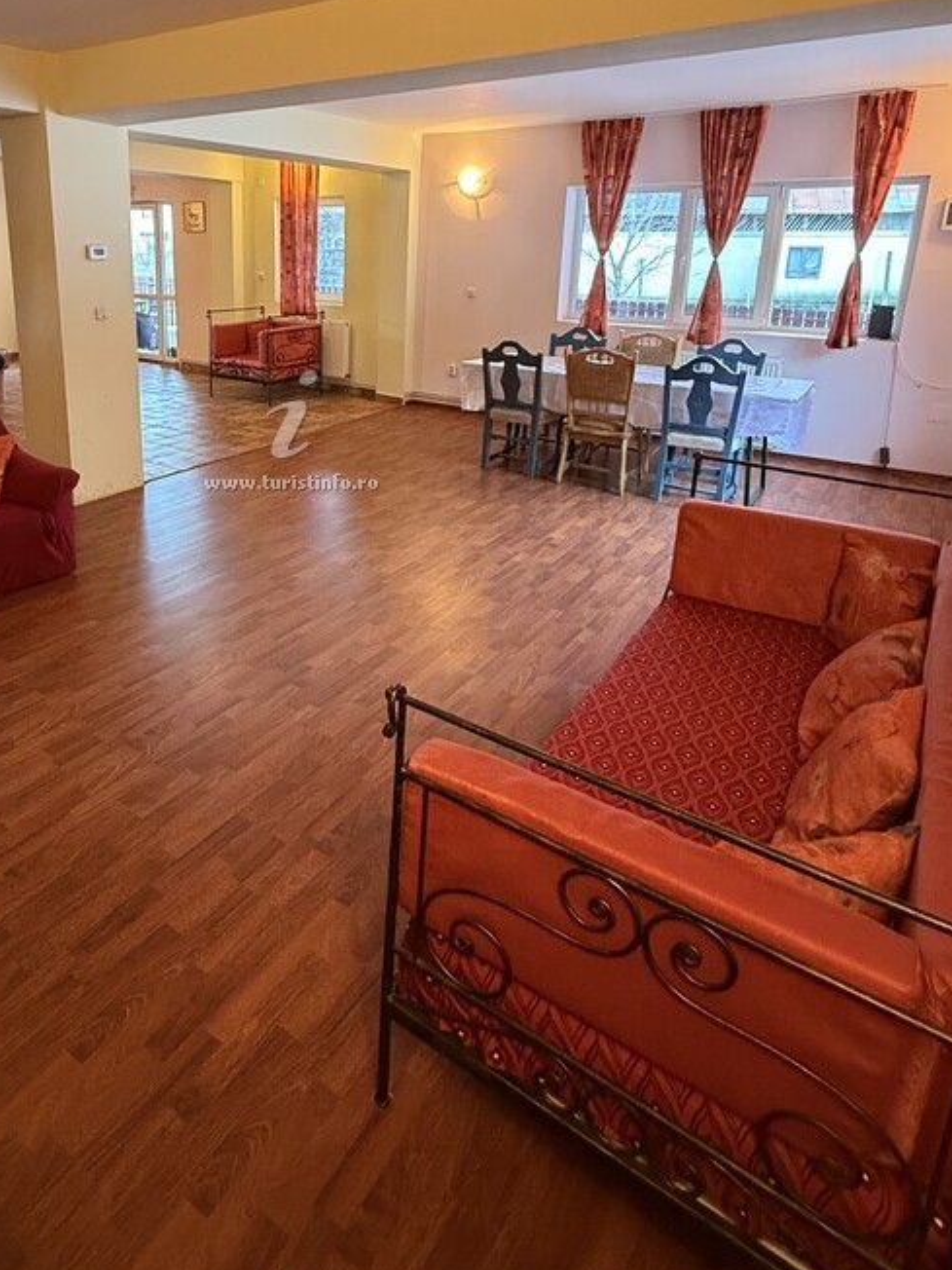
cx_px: 317
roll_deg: -1.2
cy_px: 454
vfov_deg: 74.7
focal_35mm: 22
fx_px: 807
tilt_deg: -13.8
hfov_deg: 59.7
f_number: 2.2
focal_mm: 2.22
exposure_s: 1/50
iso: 640
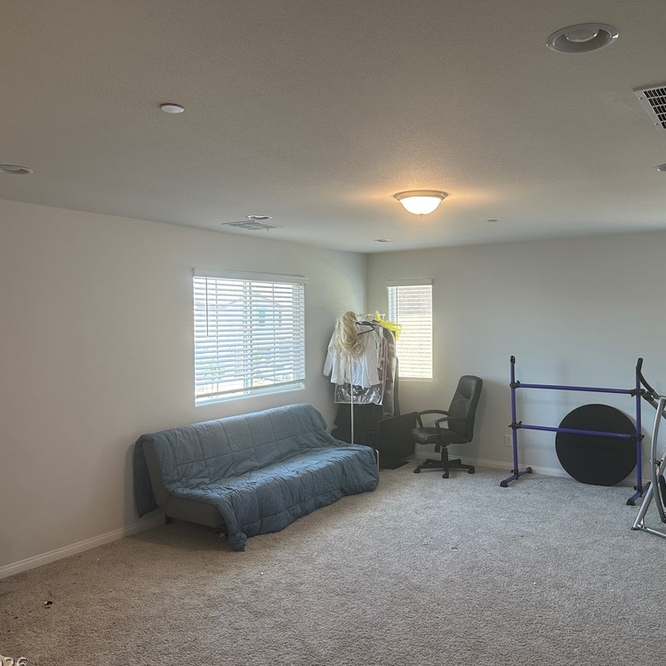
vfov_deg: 55.6
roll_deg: +0.4
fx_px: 631
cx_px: 386
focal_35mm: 29
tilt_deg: -1.3
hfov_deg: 55.4
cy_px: 338
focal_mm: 6.86
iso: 160
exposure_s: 1/120
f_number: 1.78
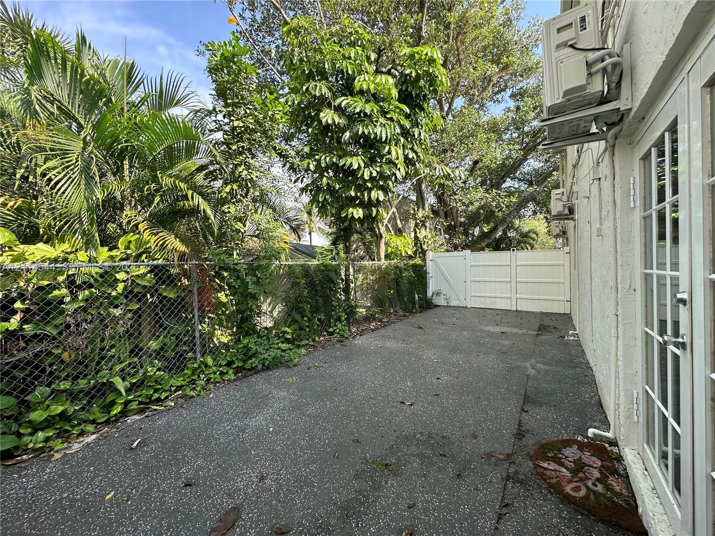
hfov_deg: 102.1
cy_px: 268
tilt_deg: +0.8
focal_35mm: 14
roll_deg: +0.7
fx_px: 289
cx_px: 358
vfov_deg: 85.7
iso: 40
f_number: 2.2
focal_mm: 2.22
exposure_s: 1/301
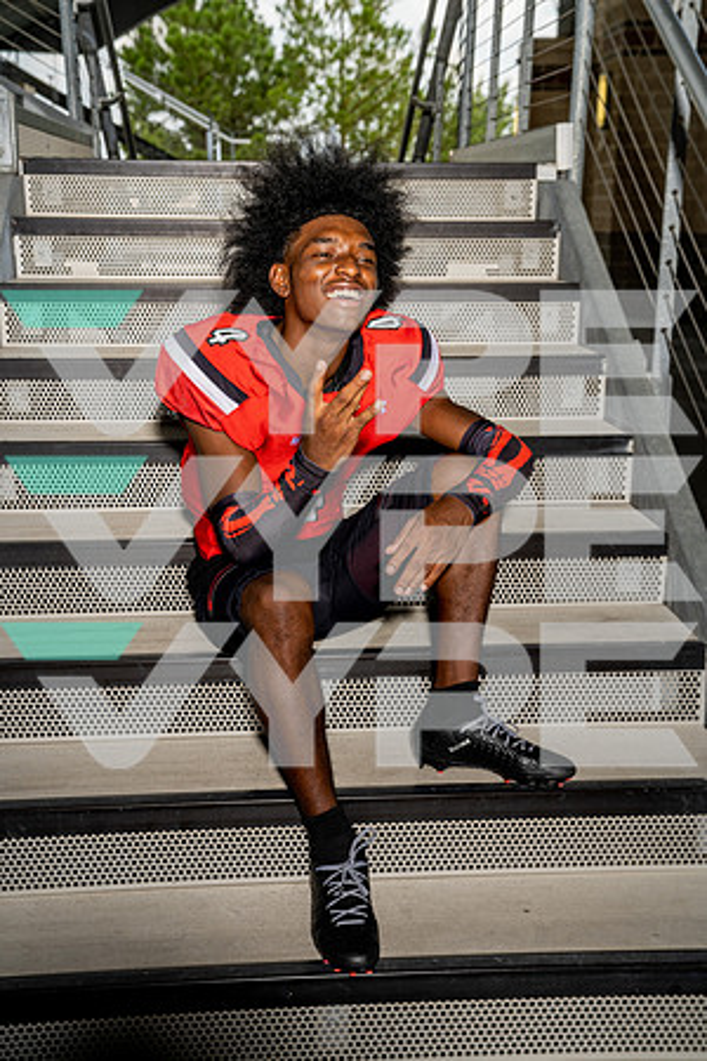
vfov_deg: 42.7
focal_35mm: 46
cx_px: 354
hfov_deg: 29.2
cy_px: 530
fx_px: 1355
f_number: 6.3
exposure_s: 1/250
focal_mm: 46
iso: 100
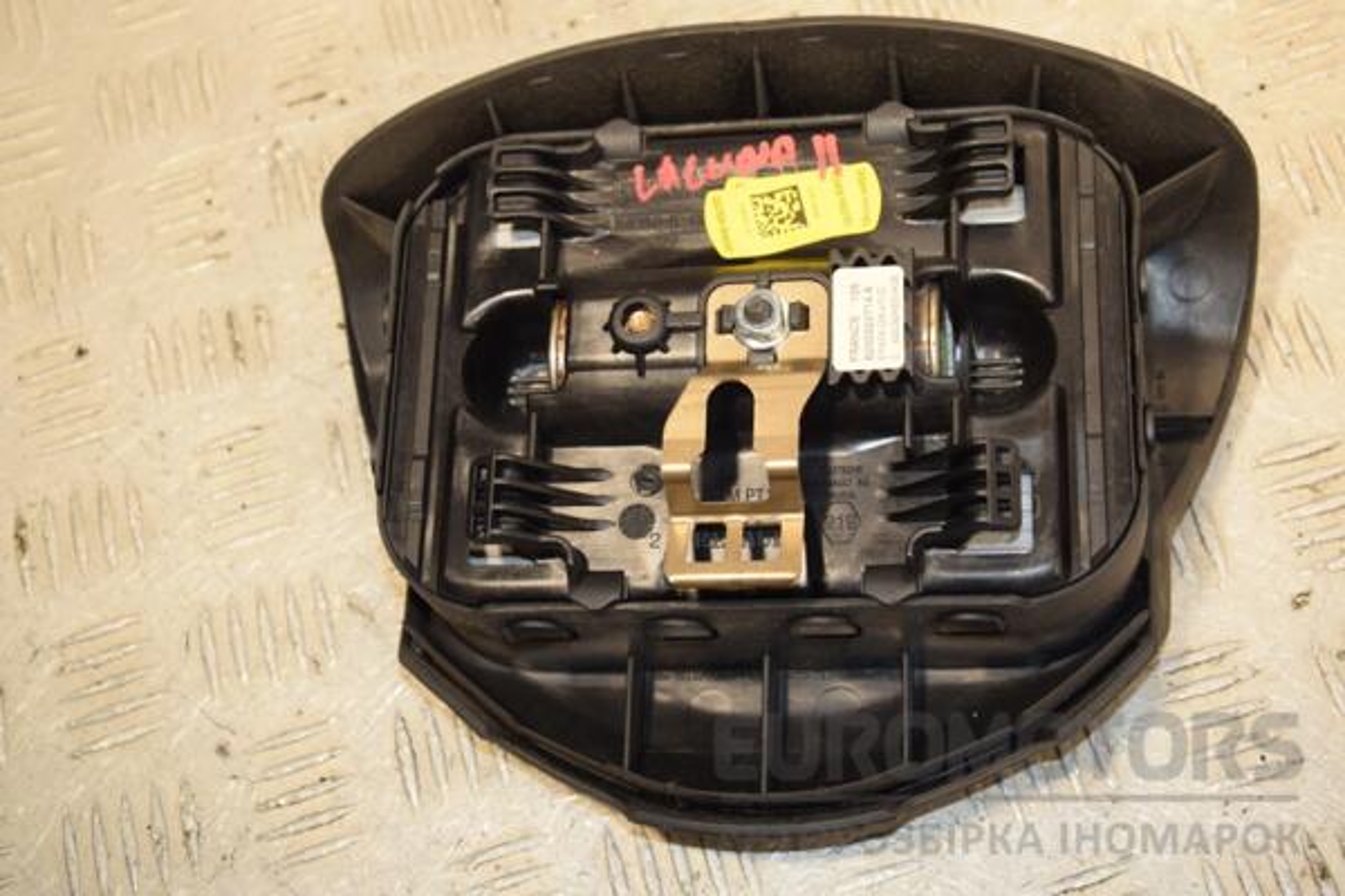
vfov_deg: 22.6
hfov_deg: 33.4
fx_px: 2241
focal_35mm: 60
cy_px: 448
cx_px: 672
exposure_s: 1/200
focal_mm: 40
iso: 800
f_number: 6.3
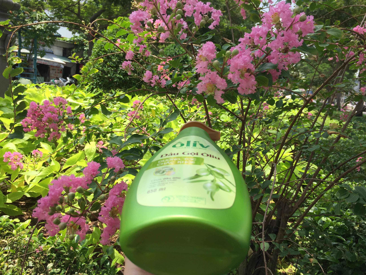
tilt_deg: -5.5
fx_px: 307
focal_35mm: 29
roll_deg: -6.8
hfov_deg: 61.7
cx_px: 183
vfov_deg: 48.2
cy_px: 138
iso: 32
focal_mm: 4.15
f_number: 2.2
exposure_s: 1/1236
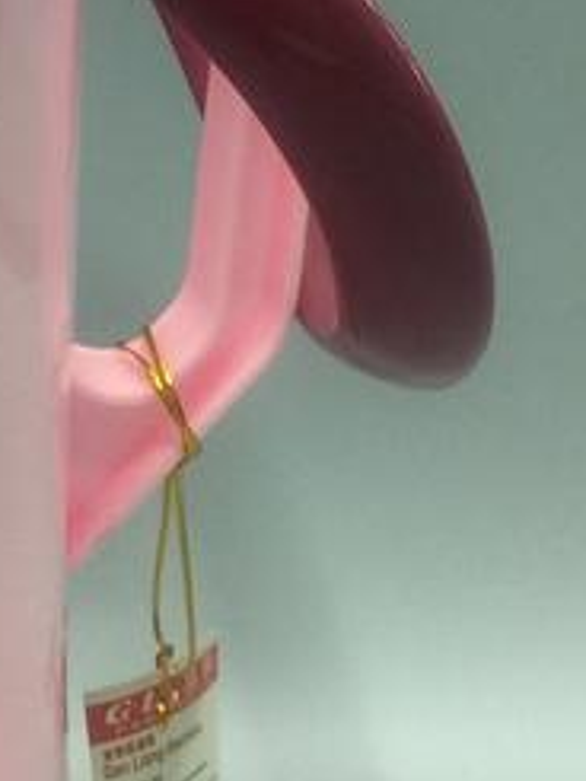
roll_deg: +0.7
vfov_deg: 15.8
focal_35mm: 121
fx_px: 2729
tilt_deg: -11.1
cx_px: -252
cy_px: -108
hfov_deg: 11.8
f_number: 2.2
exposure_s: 1/17
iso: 40
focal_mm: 4.15
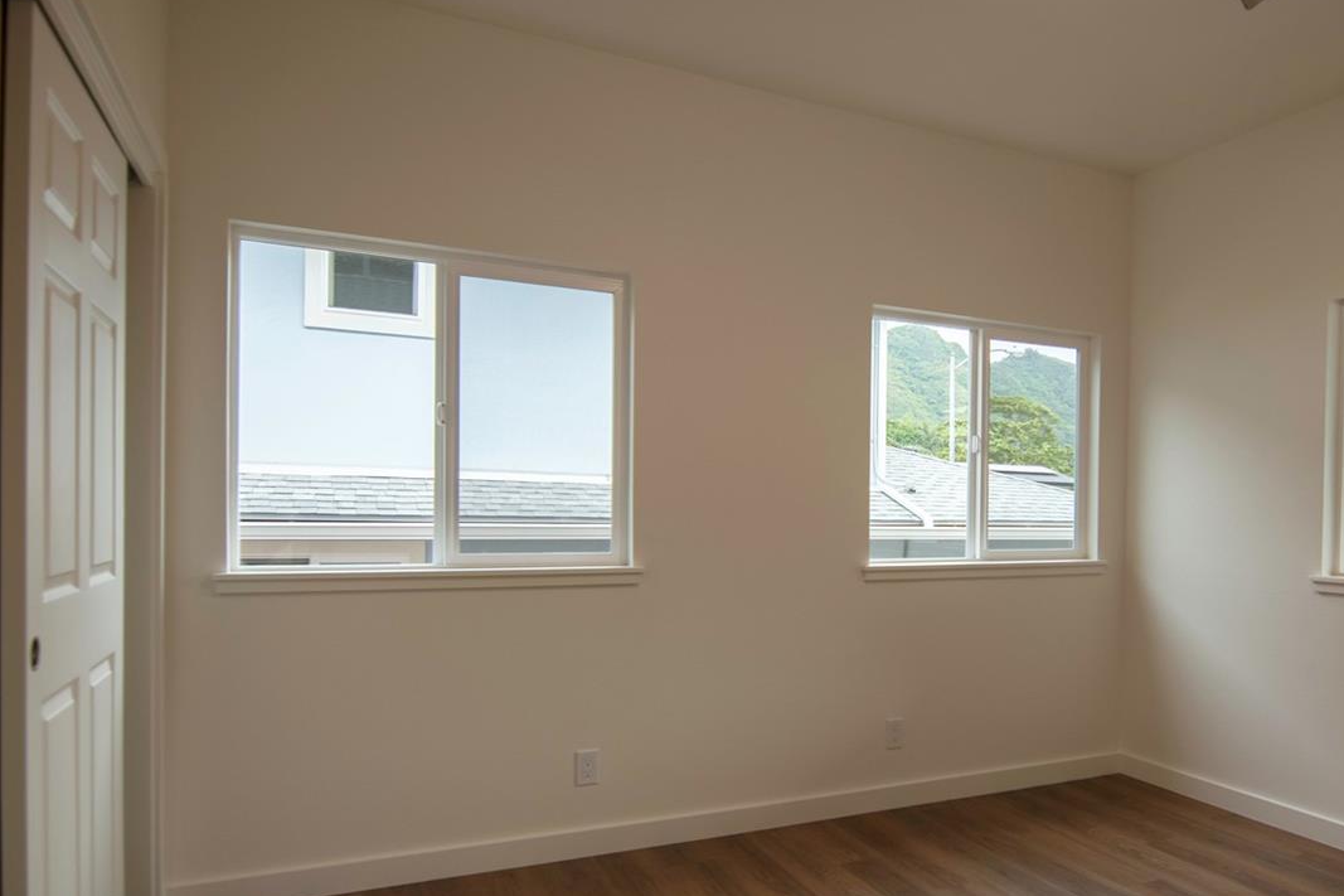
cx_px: 906
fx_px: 896
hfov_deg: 71.4
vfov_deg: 52.8
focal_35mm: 24
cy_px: 534
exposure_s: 1/100
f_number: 4
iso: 250
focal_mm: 11
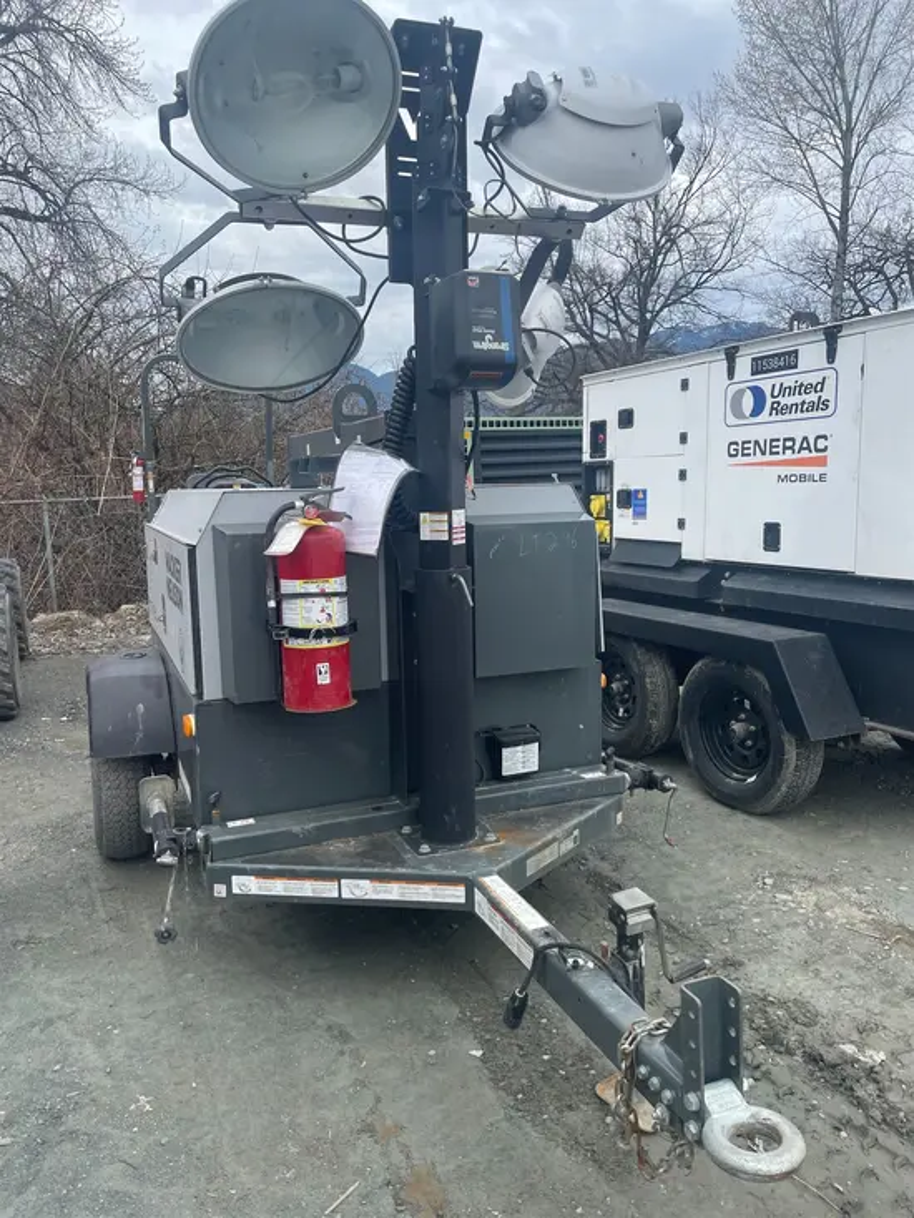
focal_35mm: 26
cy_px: 609
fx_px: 915
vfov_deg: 67.3
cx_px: 457
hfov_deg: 53.1
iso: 50
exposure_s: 1/2020
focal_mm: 4.2
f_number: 1.6
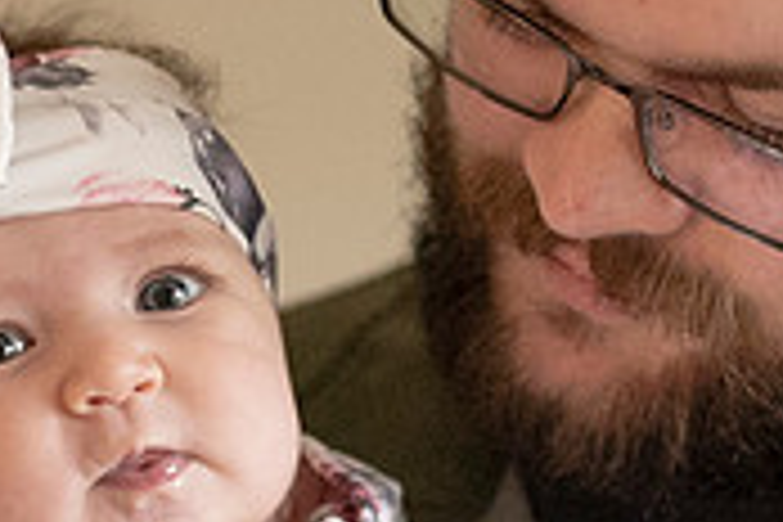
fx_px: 3414
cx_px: 21
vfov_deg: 8.7
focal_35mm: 157
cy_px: 598
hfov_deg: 12.9
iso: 2000
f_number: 2.2
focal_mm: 35
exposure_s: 1/200
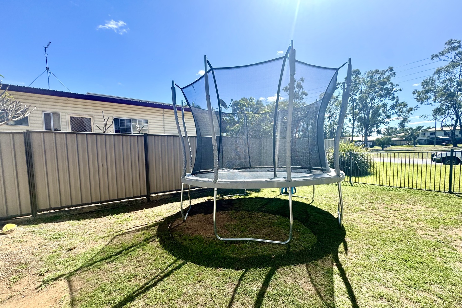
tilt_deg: +0.2
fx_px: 193
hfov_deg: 100.4
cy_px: 165
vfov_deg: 77.2
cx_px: 230
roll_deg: +0.6
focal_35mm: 15
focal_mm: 2.22
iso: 50
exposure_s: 1/707
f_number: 2.2
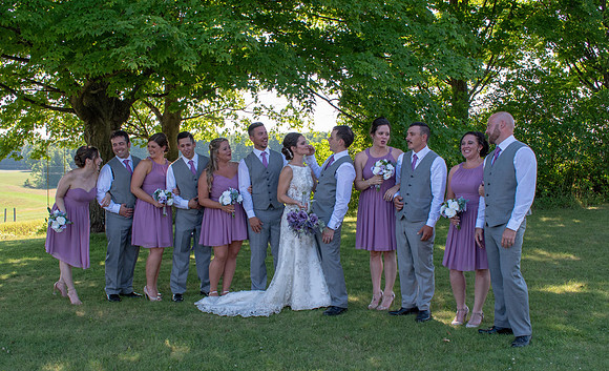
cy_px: 200
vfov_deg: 31.6
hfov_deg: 49.9
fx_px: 654
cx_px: 296
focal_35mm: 40
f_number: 8
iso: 360
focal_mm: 23
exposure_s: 1/250
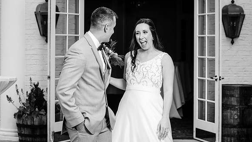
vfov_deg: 12.0
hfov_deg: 21.1
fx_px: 675
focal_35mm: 101
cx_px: 134
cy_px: 65
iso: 100
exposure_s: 1/250
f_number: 5.6
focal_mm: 89
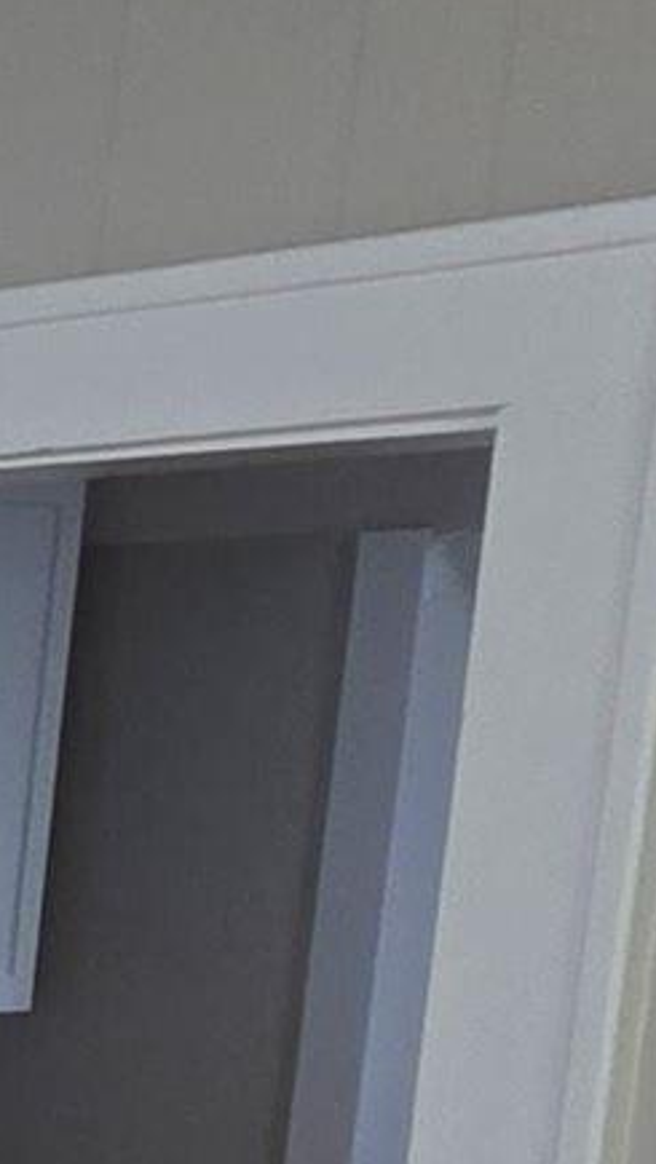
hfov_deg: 7.9
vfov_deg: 19.9
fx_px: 3089
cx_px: -1936
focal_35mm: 100
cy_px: 1424
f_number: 1.9
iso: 40
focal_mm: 2.2
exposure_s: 1/120
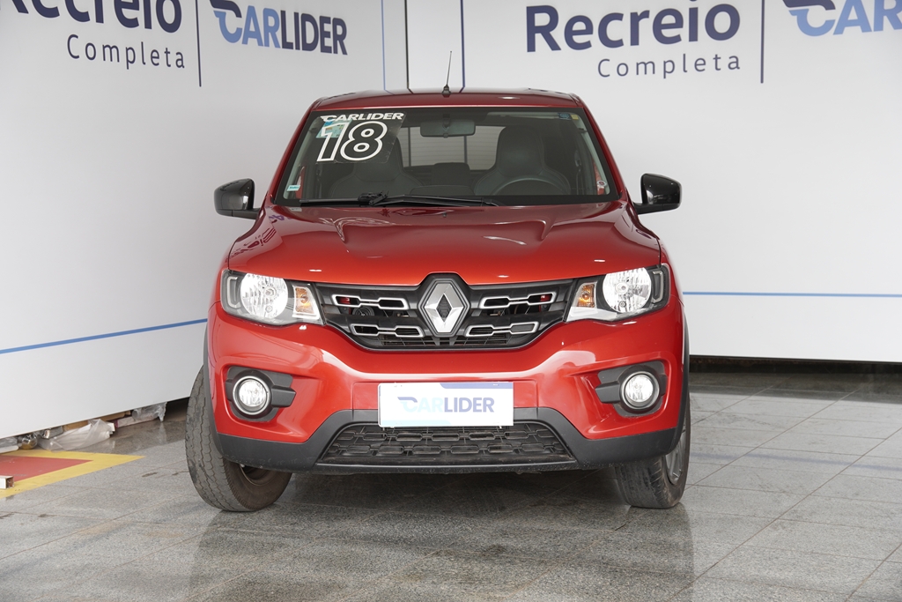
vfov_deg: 20.6
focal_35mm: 66
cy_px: 301
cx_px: 451
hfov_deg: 30.5
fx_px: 1654
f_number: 4
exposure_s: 1/160
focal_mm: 44
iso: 200
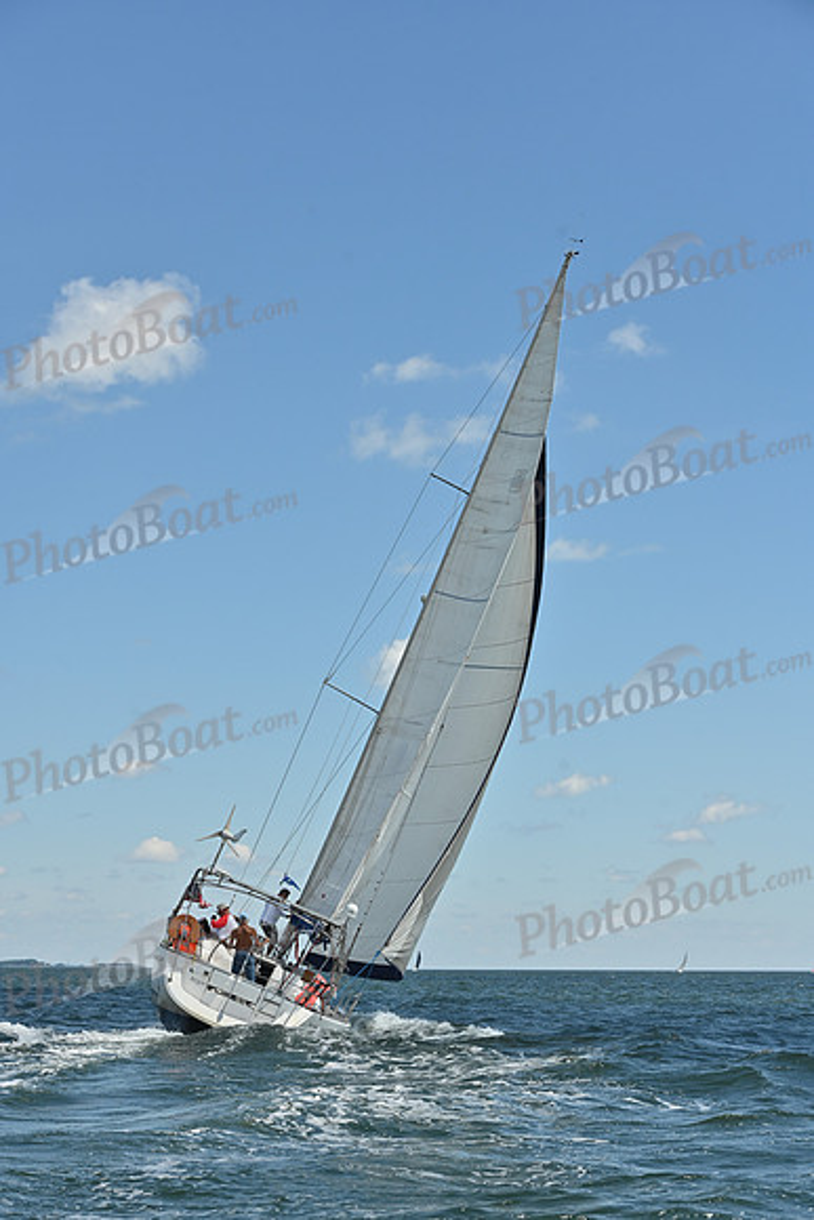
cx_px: 407
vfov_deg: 28.8
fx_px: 2373
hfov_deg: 19.5
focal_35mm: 70
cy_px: 610
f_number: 8
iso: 250
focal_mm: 70
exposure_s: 1/1250
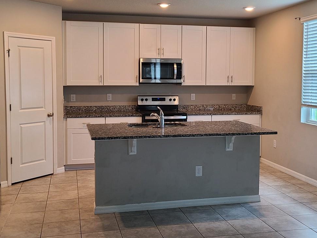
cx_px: 162
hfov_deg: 43.8
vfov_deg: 33.6
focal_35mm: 43
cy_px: 108
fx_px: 394
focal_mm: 5.4
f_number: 1.8
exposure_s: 1/60
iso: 80
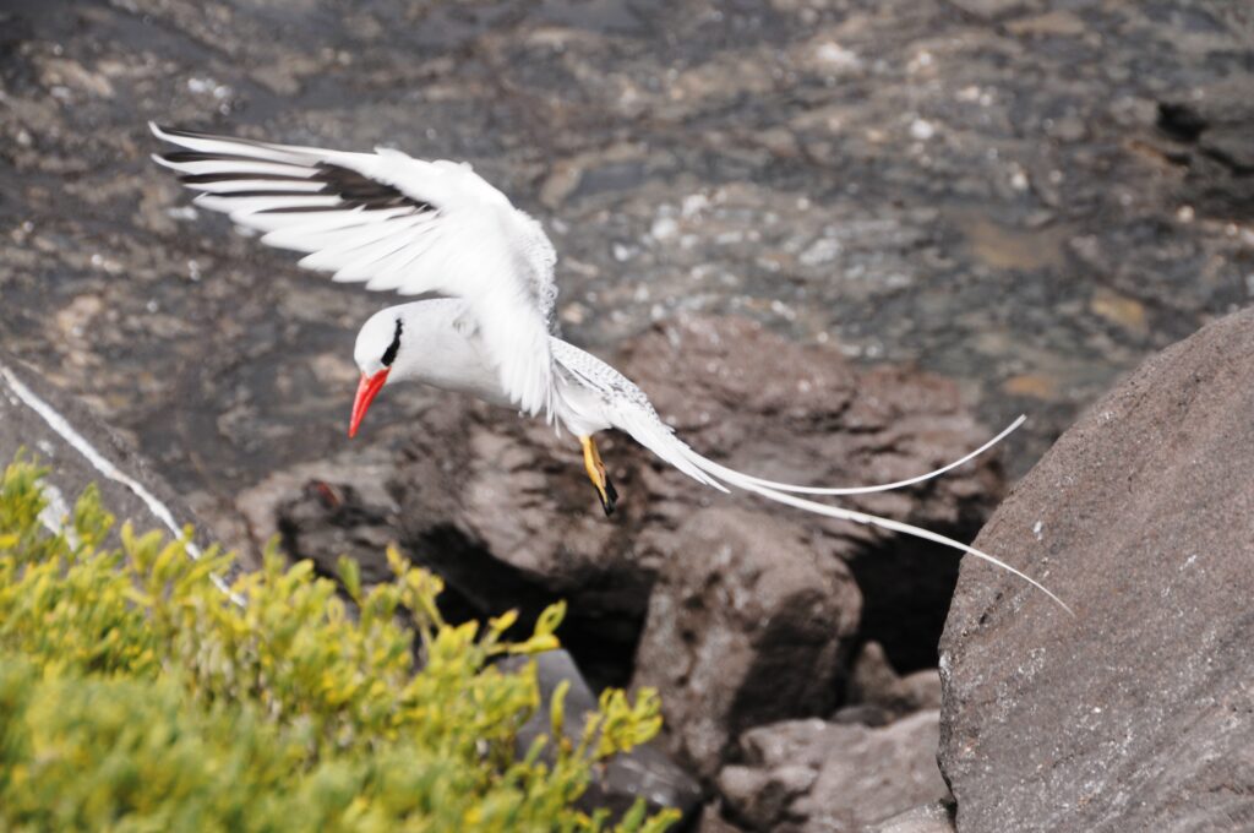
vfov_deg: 9.9
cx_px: 627
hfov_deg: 14.9
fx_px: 4801
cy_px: 416
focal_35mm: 138
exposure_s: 1/500
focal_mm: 92
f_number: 8
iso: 200
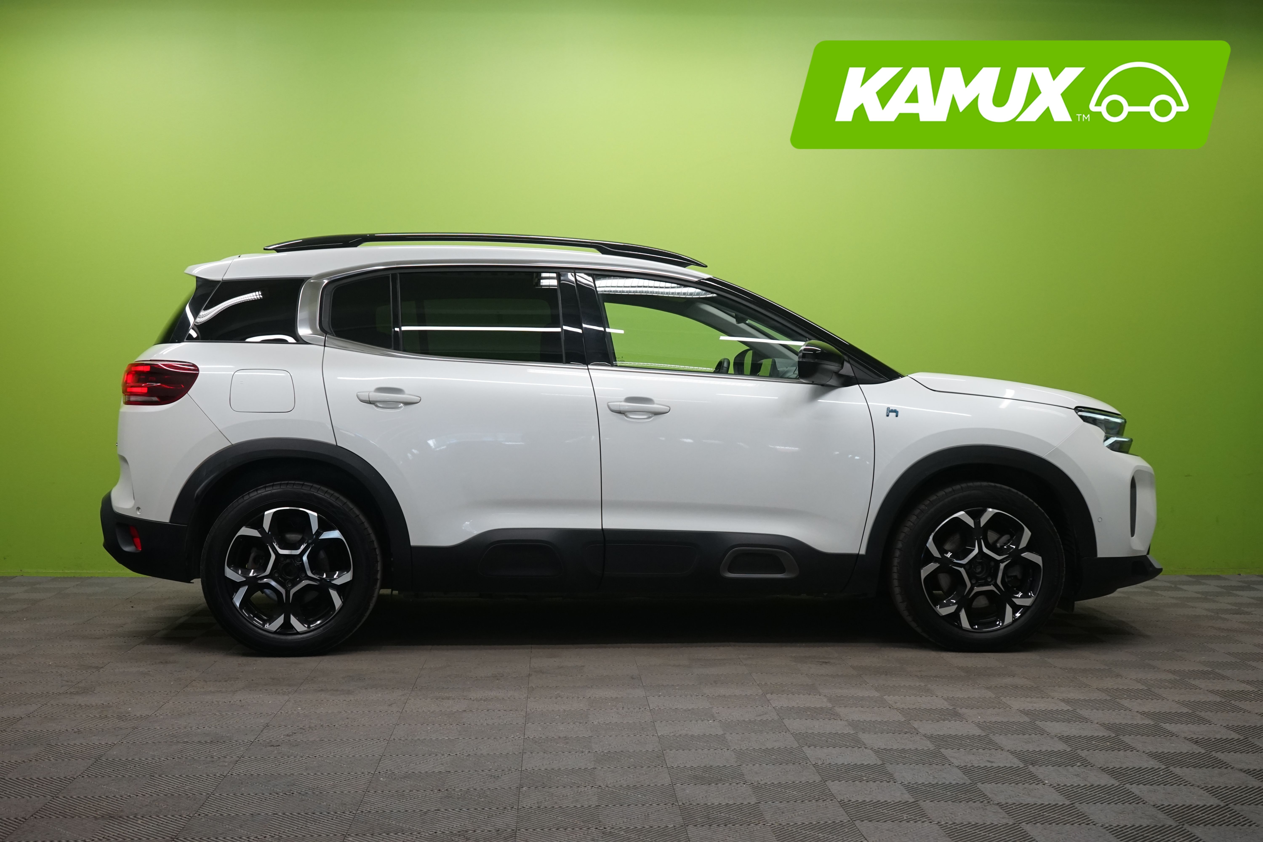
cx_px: 632
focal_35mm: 43
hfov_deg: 45.4
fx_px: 1508
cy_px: 421
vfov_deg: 31.2
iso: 1250
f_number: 8
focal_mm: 43
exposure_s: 1/25
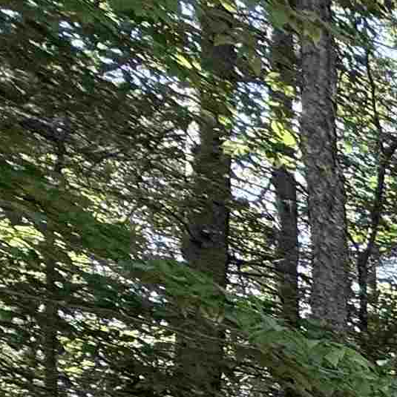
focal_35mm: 71
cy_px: 723
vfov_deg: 18.6
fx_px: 921
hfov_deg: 12.5
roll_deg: -0.5
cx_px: 1115
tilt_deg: +2.5
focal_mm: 2.22
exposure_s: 1/170
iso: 64
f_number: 2.2
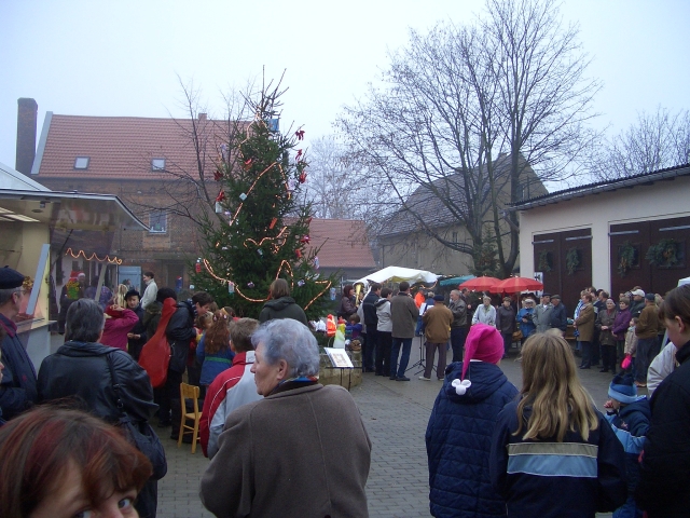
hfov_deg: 52.6
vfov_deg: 40.7
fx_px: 698
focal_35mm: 35
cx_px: 345
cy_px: 259
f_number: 2.6
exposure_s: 1/80
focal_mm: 5.8
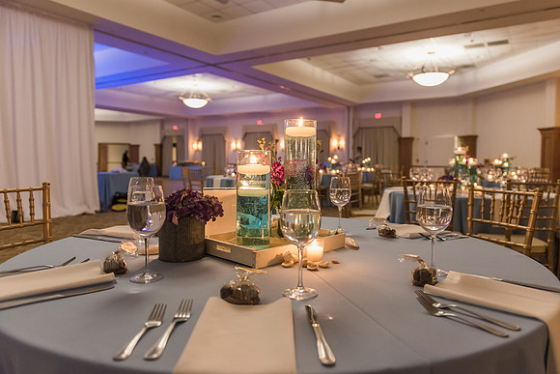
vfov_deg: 50.7
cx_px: 296
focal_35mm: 25
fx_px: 394
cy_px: 176
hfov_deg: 70.7
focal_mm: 24
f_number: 2.8
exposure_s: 1/60
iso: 3200
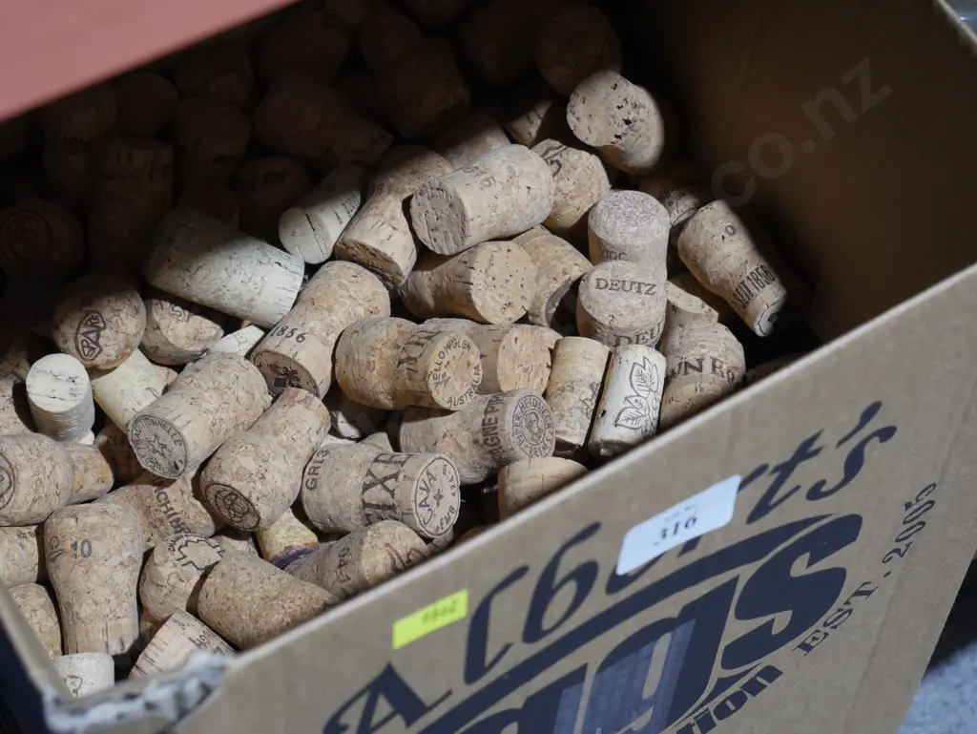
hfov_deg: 27.0
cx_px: 488
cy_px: 367
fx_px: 2033
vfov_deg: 20.5
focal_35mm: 72
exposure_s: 1/80
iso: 1250
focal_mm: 36
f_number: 5.5
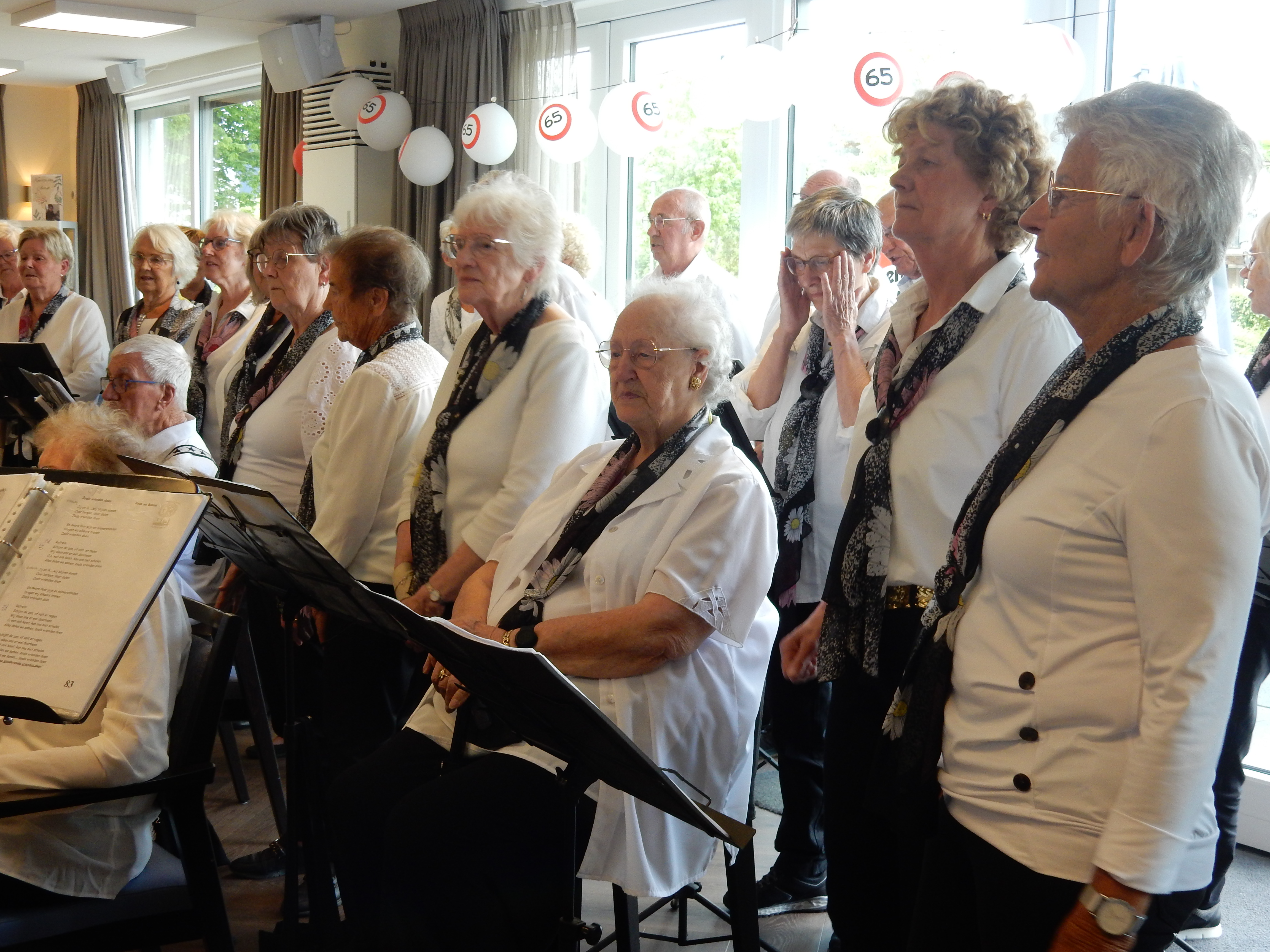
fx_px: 1871
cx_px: 635
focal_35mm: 51
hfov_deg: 37.5
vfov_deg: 28.6
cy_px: 476
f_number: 4.5
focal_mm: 9
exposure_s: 1/30
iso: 280
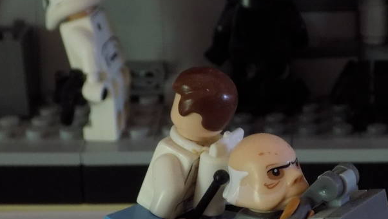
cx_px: 246
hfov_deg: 15.3
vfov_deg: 8.6
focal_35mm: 140
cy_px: 198
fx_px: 1441
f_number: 4.4
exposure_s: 1/10
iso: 400
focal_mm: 15.3
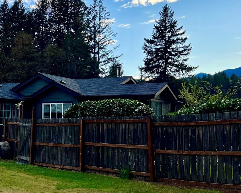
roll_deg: -0.4
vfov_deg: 31.4
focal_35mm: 48
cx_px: 68
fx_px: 342
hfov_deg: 38.0
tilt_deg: +4.1
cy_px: 88
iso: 50
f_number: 1.5
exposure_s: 1/1553
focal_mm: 5.7
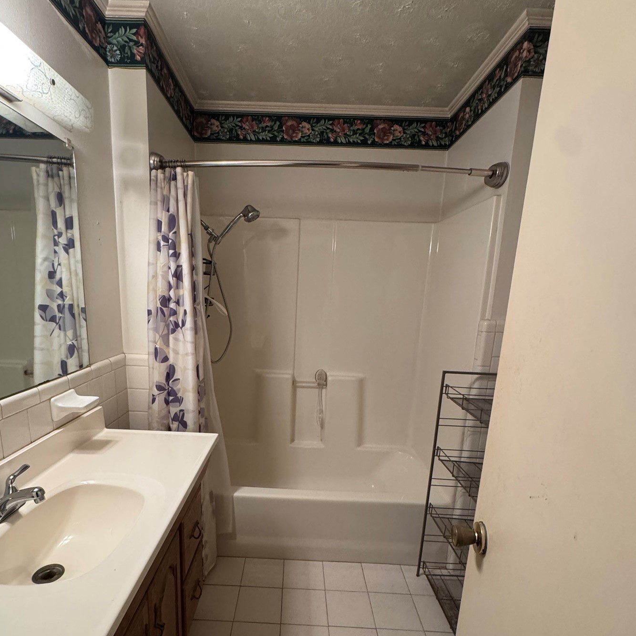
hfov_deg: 77.5
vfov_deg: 77.0
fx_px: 395
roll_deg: -1.4
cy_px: 373
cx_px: 286
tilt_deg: -11.5
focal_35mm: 19
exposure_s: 1/60
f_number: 2.2
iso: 400
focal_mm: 2.22
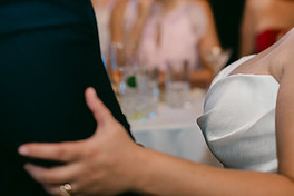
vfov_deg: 17.2
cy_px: -11
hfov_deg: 26.1
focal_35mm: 77
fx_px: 629
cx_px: 202
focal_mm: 35
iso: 640
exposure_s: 1/125
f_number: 1.2
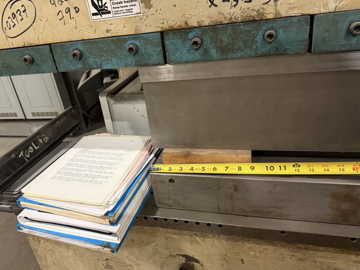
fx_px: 302
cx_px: 155
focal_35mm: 29
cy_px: 145
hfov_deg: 61.4
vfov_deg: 48.2
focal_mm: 6.76
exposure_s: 1/40
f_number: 1.78
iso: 800
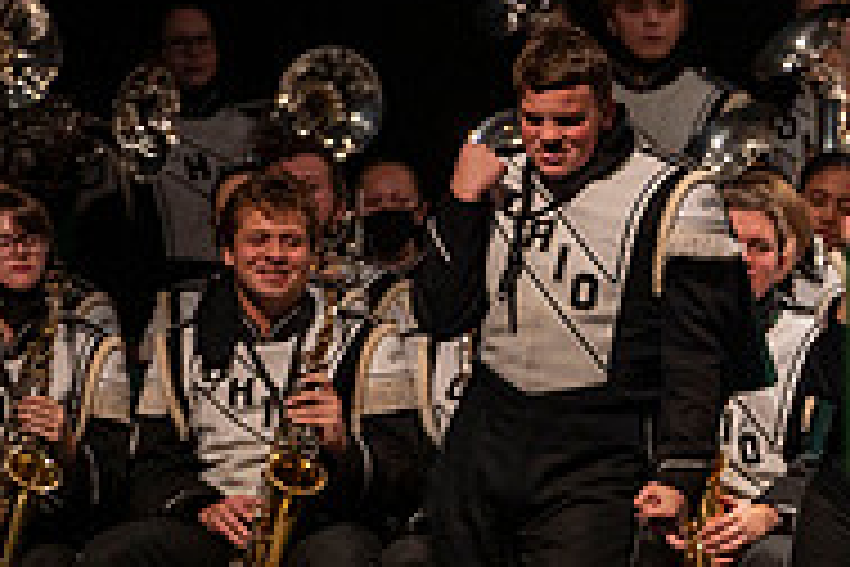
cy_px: 405
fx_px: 14496
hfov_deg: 3.3
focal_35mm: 614
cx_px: 1183
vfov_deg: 2.2
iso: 1250
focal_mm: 200
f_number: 3.5
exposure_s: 1/500
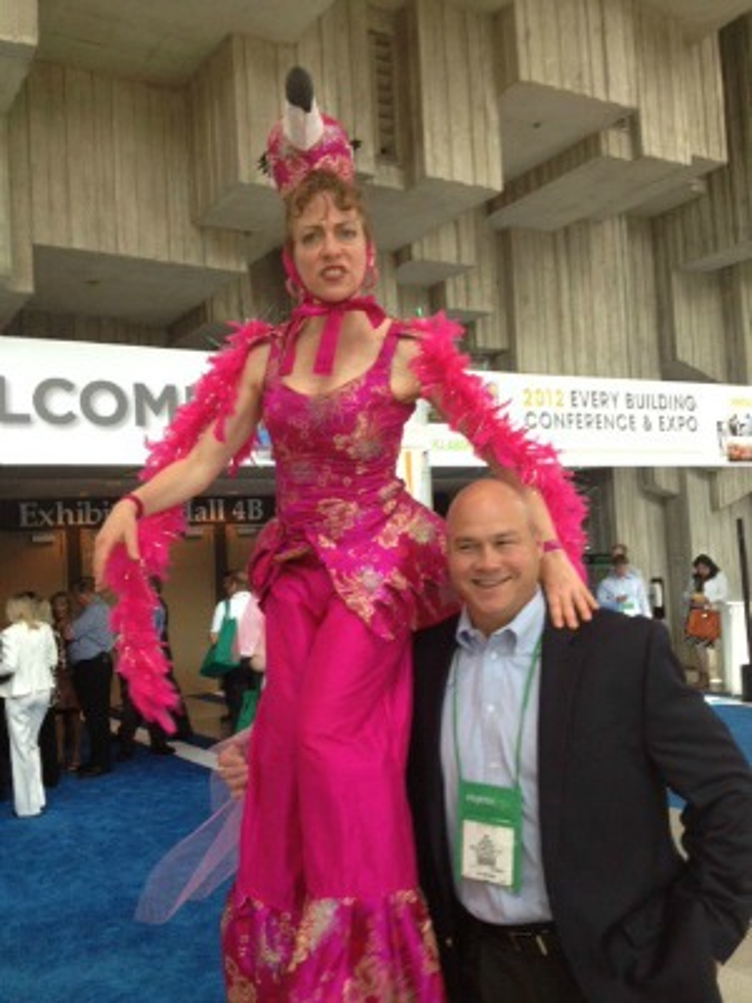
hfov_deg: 40.7
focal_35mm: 35
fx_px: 1014
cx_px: 376
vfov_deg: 52.6
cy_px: 502
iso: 100
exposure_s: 1/120
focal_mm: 4.28
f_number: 2.4
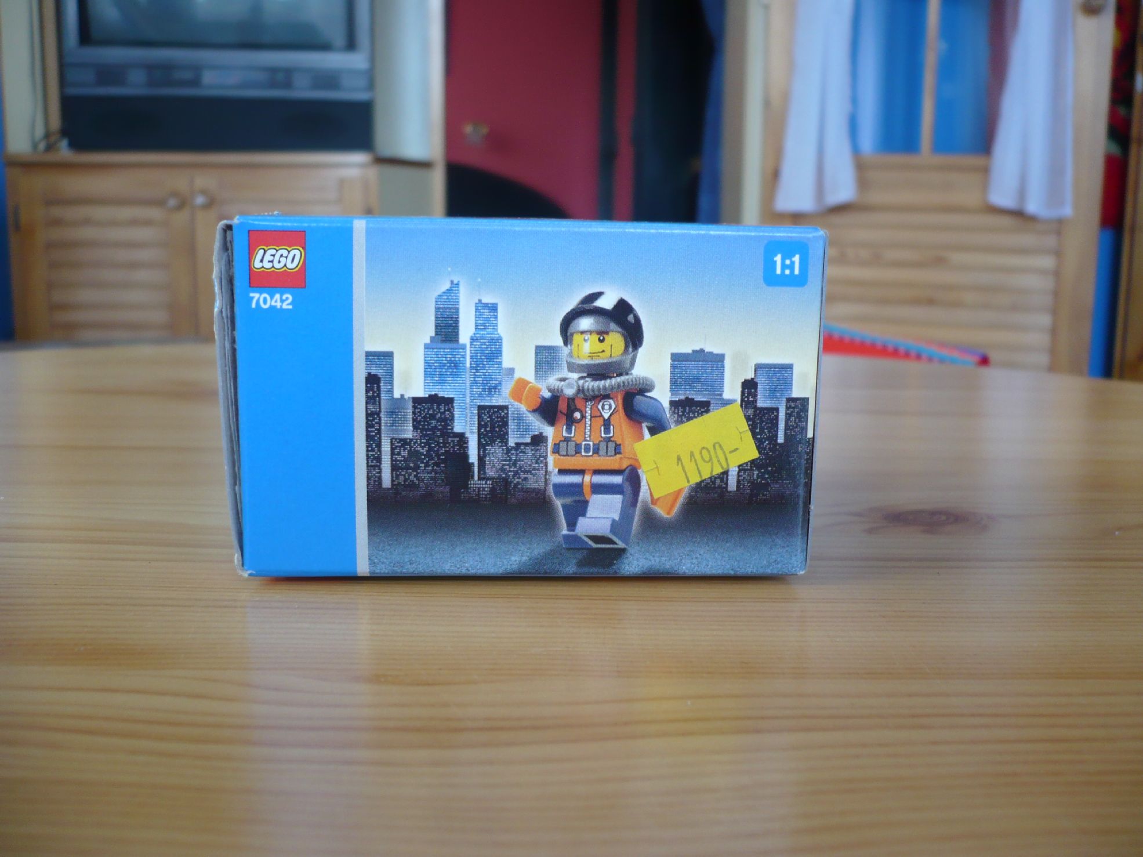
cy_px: 428
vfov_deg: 40.7
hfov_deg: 52.6
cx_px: 572
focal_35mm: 35
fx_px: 1156
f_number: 2.8
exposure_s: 1/25
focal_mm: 5.8
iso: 100
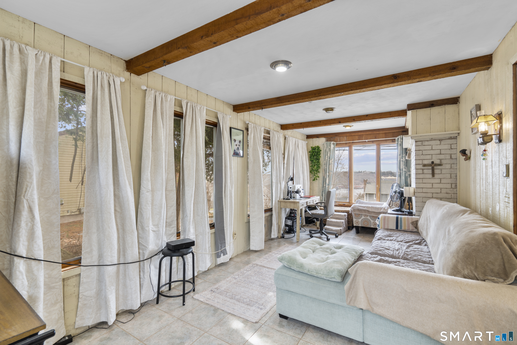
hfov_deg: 96.7
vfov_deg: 73.7
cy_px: 172
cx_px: 258
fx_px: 230
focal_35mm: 16
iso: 200
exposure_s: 1/2
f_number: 9
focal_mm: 16
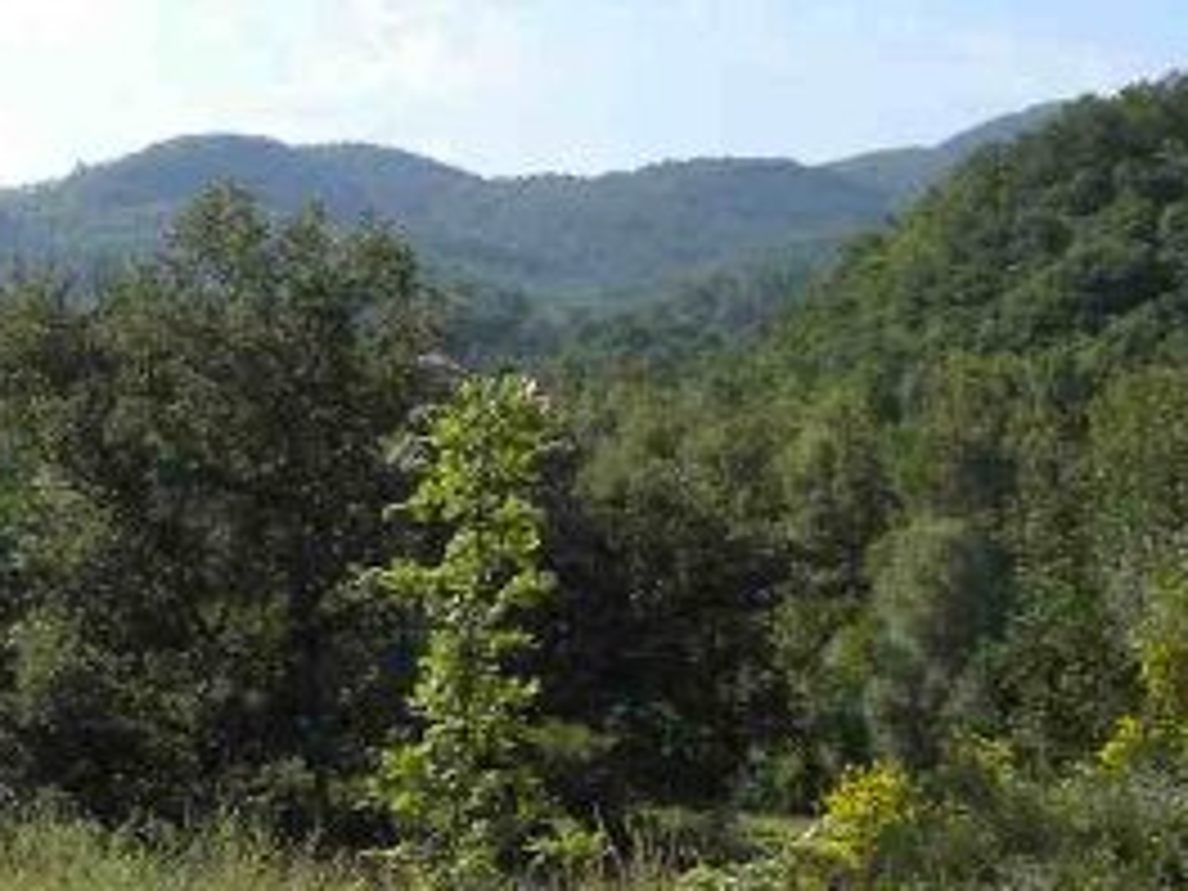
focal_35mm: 88
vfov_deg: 16.7
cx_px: 158
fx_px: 3020
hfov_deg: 21.8
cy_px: 626
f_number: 5.6
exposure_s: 1/272
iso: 64
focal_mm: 5.2
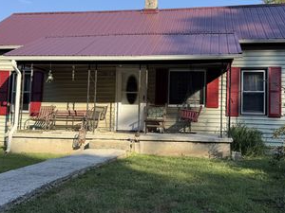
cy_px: 93
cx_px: 157
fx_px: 329
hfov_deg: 46.7
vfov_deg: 35.9
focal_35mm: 40
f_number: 1.78
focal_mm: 6.76
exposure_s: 1/2370
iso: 80
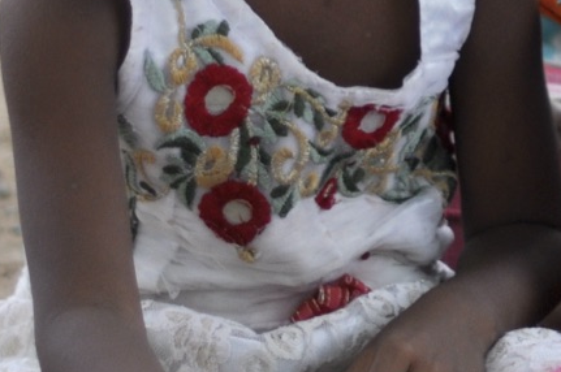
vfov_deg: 4.1
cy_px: -283
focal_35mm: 334
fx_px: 5197
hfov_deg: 6.1
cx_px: 738
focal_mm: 50
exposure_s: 1/1250
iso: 200
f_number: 1.4
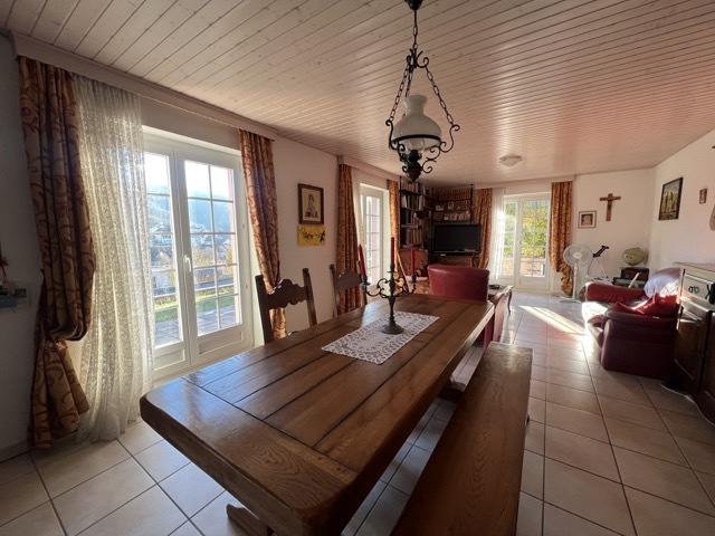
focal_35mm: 13
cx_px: 358
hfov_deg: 106.2
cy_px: 268
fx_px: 269
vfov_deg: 89.9
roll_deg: +0.3
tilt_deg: -6.3
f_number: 1.8
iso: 80
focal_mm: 1.57
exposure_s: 1/100
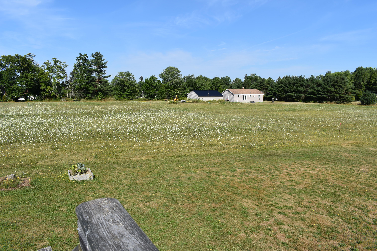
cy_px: 126
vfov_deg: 47.9
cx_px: 188
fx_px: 283
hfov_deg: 67.4
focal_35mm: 27
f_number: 10
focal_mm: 18
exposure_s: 1/400
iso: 200
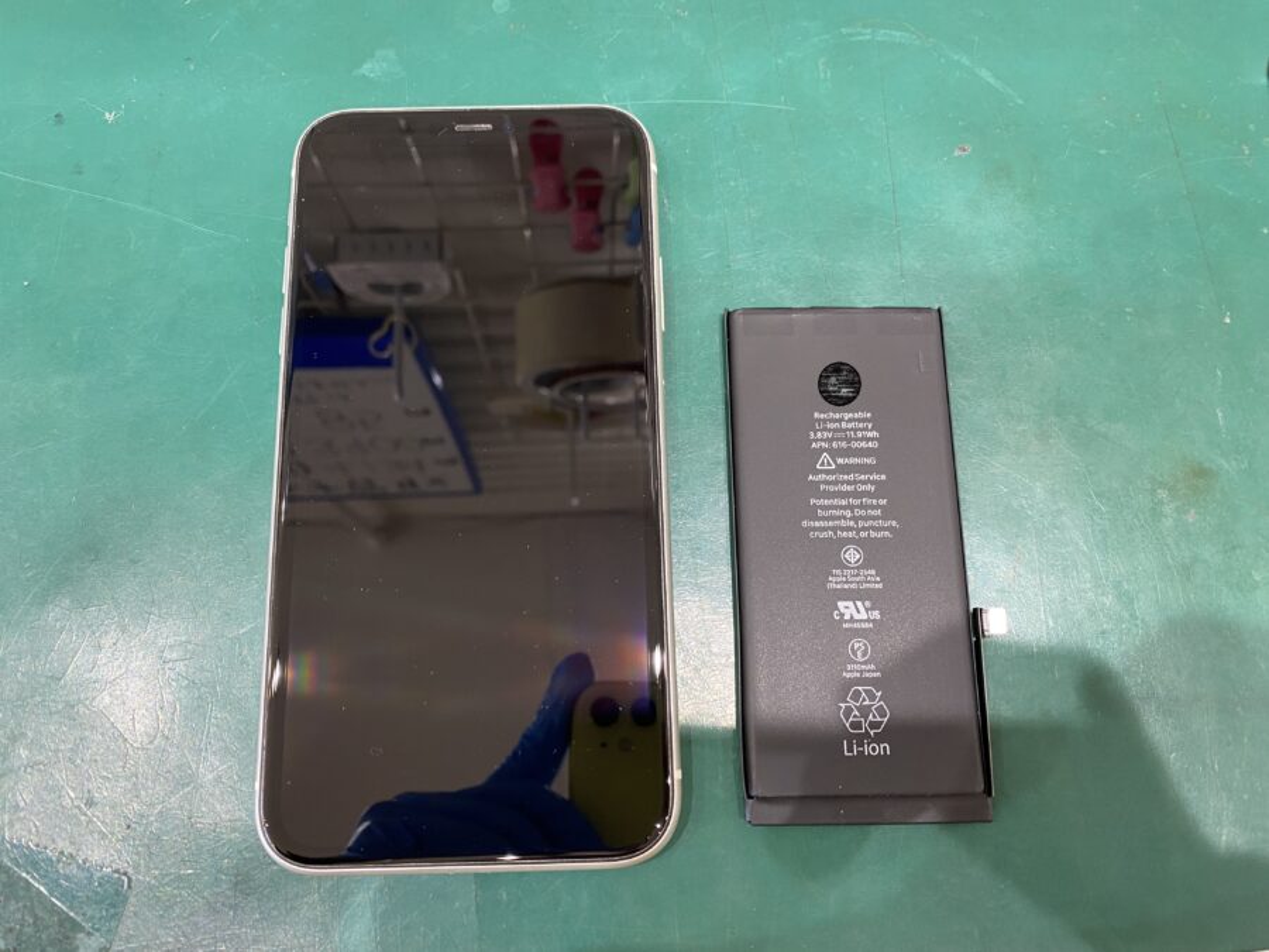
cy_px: 476
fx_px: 953
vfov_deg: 53.1
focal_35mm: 26
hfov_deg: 67.3
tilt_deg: -76.9
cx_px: 634
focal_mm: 4.25
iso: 125
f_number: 1.8
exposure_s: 1/50
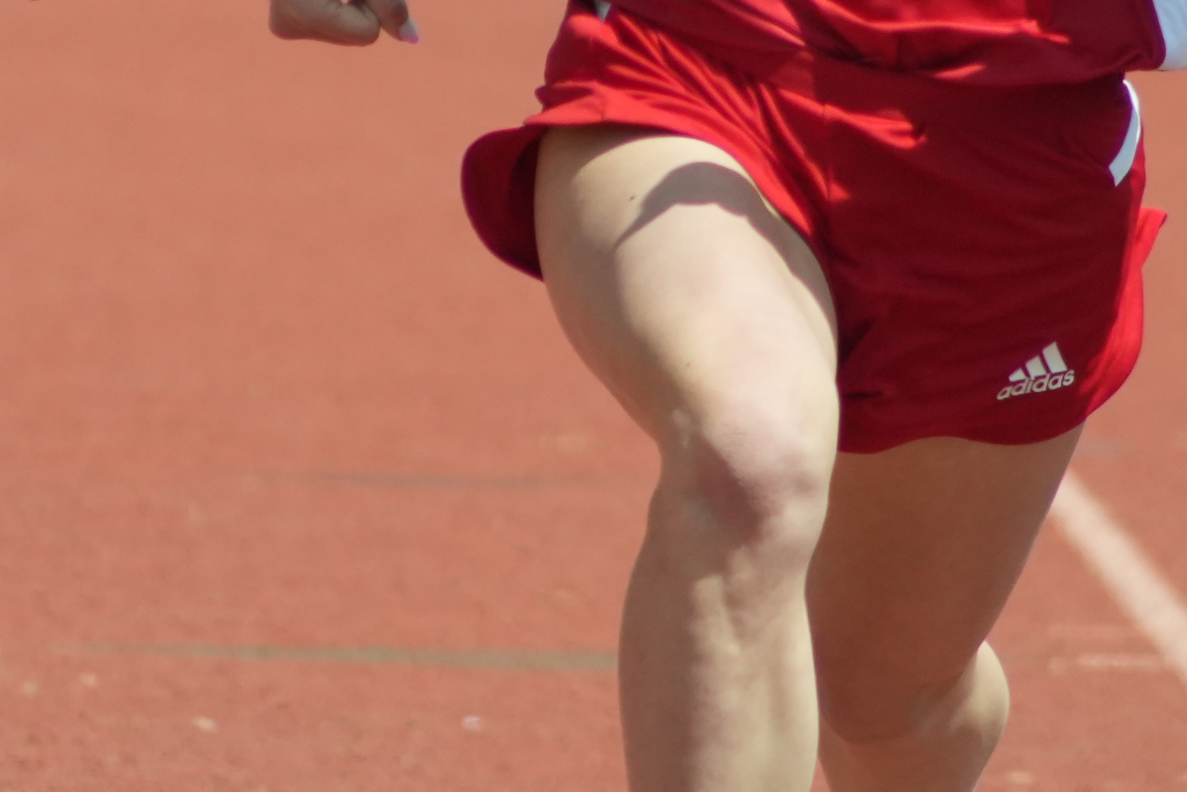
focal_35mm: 1179
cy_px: -139
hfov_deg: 1.7
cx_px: 717
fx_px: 38875
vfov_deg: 1.2
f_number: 7.1
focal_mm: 300
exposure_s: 1/6400
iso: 1600
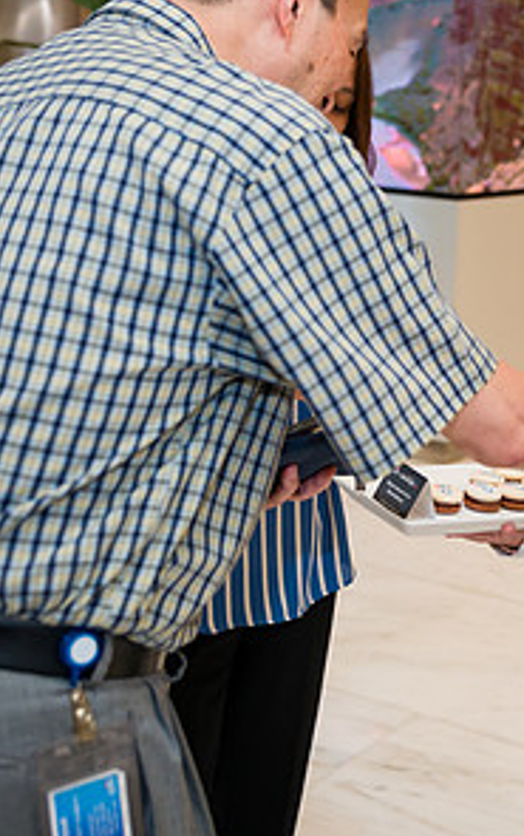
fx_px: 1413
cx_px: 583
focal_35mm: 62
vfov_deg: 32.8
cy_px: 329
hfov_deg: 20.0
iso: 400
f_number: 3.2
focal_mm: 31
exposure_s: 1/200
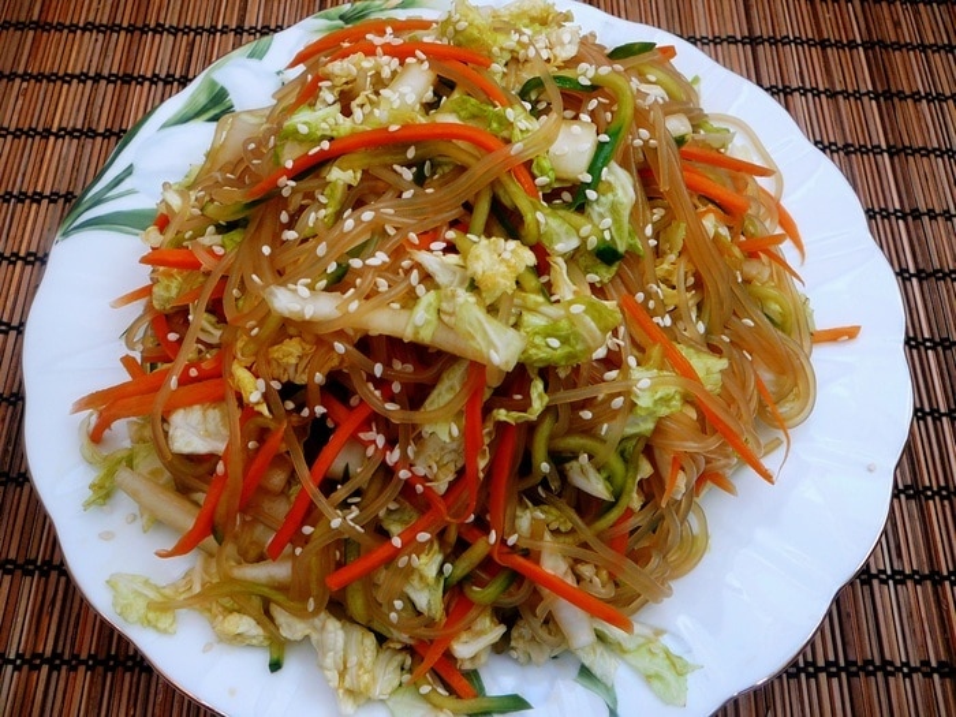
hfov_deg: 52.6
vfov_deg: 40.7
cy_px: 358
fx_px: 967
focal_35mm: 35
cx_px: 478
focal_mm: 5.2
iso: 80
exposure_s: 1/60
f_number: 2.8
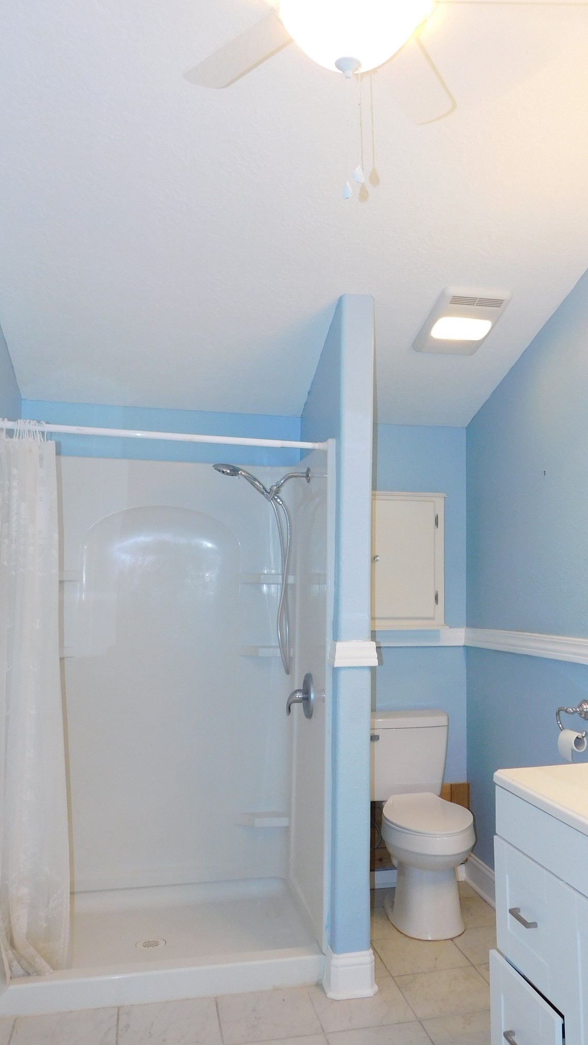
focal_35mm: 31
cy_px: 515
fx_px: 859
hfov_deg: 37.5
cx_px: 380
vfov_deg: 62.6
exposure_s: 1/30
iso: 200
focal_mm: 4.9
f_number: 3.2
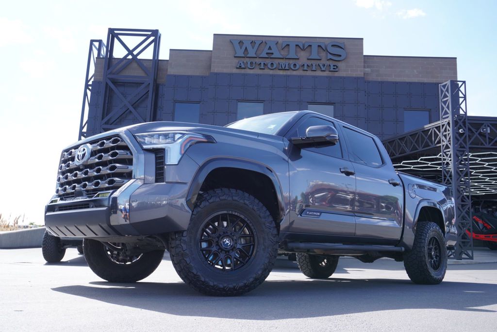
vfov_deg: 40.0
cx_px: 248
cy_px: 166
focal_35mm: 33
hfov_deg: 57.2
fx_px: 456
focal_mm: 22
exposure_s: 1/125
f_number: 5.6
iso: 100
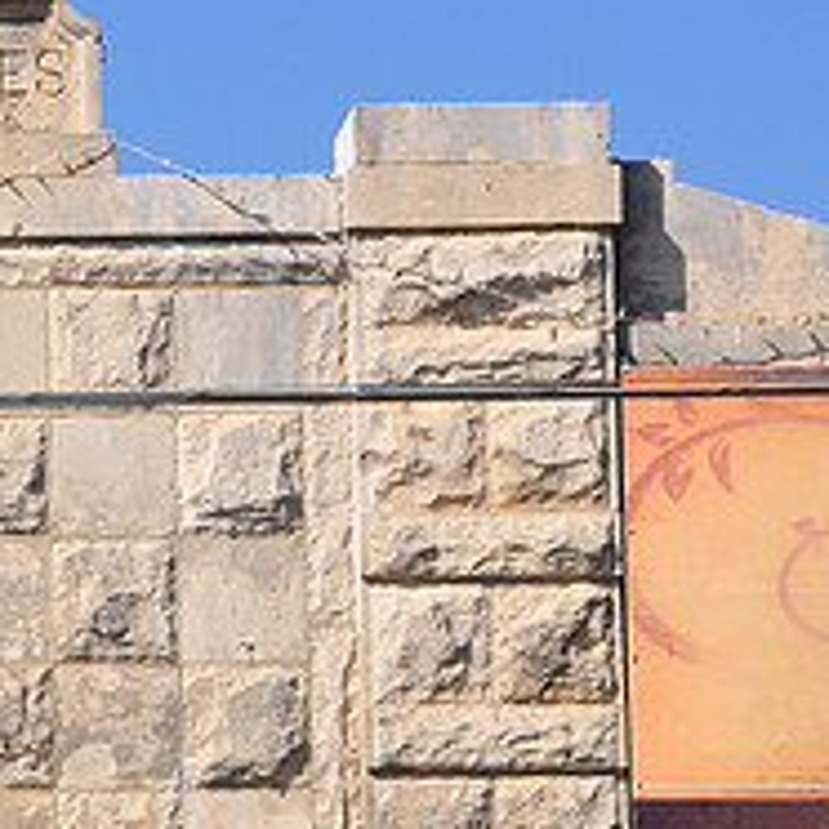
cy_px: 377
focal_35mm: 365
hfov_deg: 4.8
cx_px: -370
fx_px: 9890
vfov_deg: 4.8
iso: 200
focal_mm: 92
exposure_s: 1/160
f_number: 18
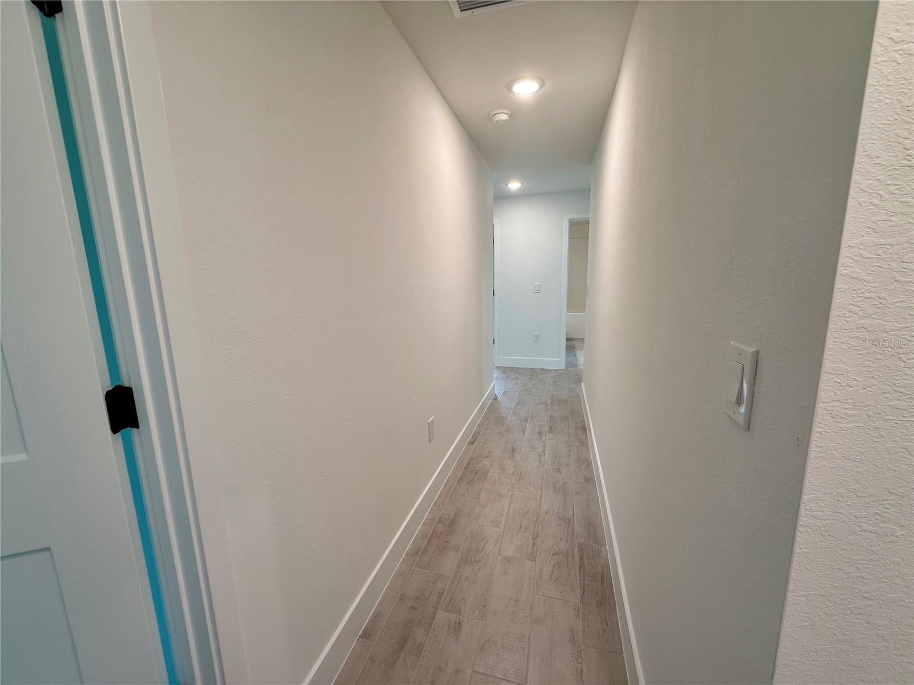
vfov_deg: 85.7
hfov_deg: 102.1
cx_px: 457
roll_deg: +1.6
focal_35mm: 14
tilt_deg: -9.5
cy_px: 342
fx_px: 370
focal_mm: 2.22
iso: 125
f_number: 2.2
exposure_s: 1/120
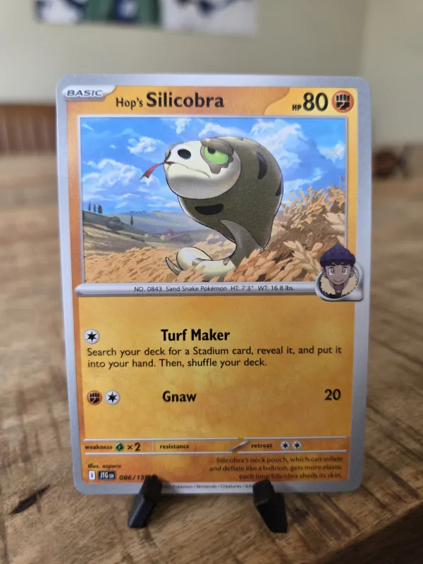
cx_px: 212
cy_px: 282
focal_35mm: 23
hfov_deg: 58.9
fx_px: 375
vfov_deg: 73.9
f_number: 1.8
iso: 320
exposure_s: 1/100
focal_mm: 5.4
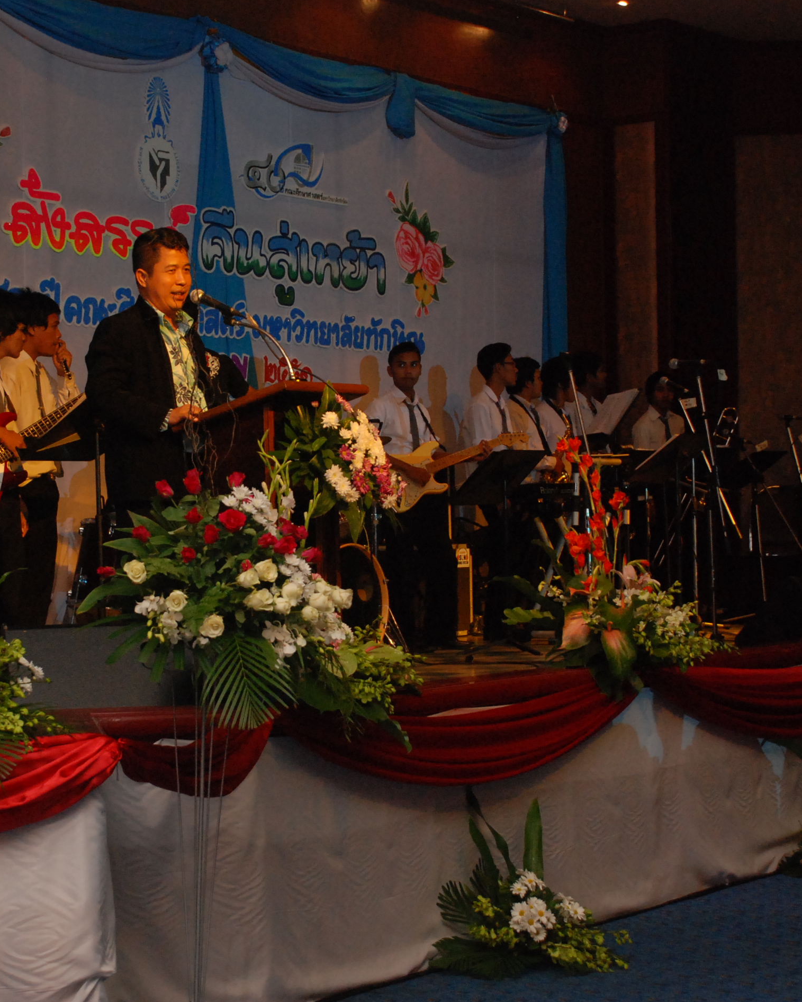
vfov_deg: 23.3
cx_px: 338
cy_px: 502
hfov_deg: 18.7
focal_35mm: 82
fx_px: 2432
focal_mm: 38
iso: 1000
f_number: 5.6
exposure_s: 1/125
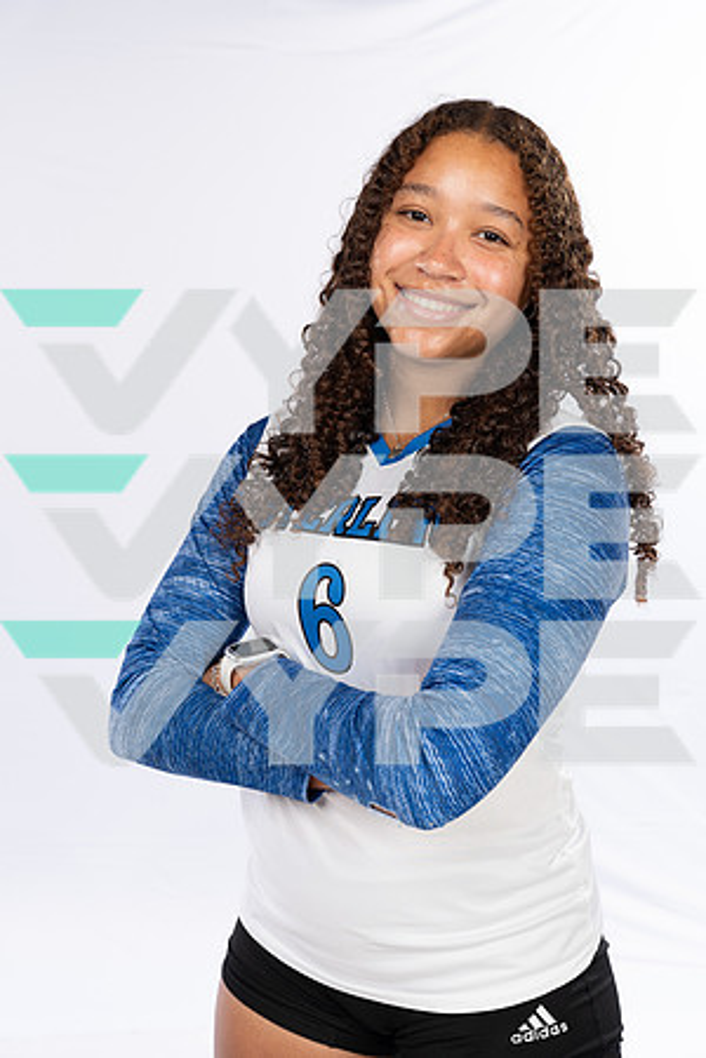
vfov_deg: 41.1
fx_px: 1412
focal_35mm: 48
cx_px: 353
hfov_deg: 28.1
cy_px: 529
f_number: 5.6
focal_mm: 48
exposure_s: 1/250
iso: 160
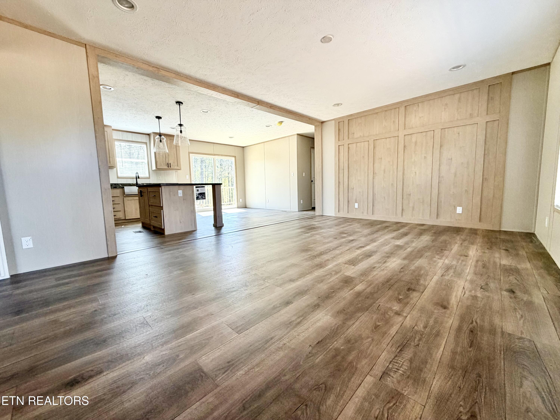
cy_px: 210
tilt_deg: -5.4
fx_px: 226
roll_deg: +1.8
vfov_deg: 85.7
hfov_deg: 102.1
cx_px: 280
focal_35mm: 14
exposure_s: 1/121
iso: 160
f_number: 2.2
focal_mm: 2.22
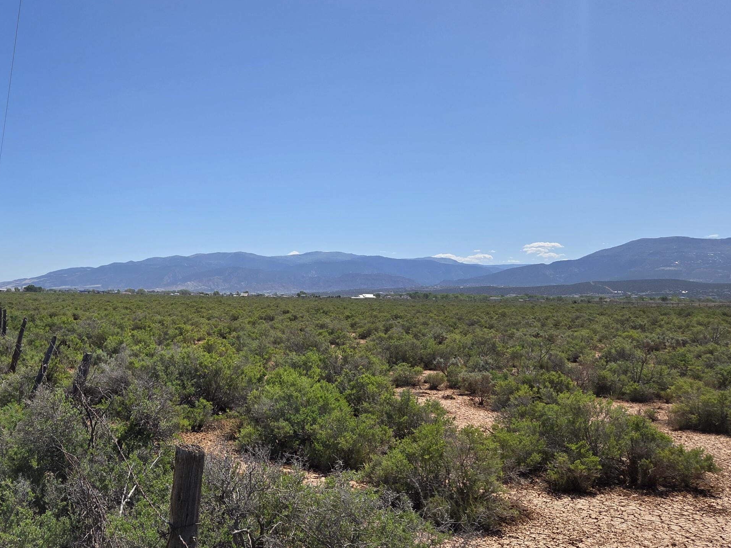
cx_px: 200
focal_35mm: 36
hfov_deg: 49.7
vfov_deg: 39.6
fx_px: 760
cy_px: 304
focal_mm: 5.4
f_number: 1.8
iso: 80
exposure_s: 1/7328
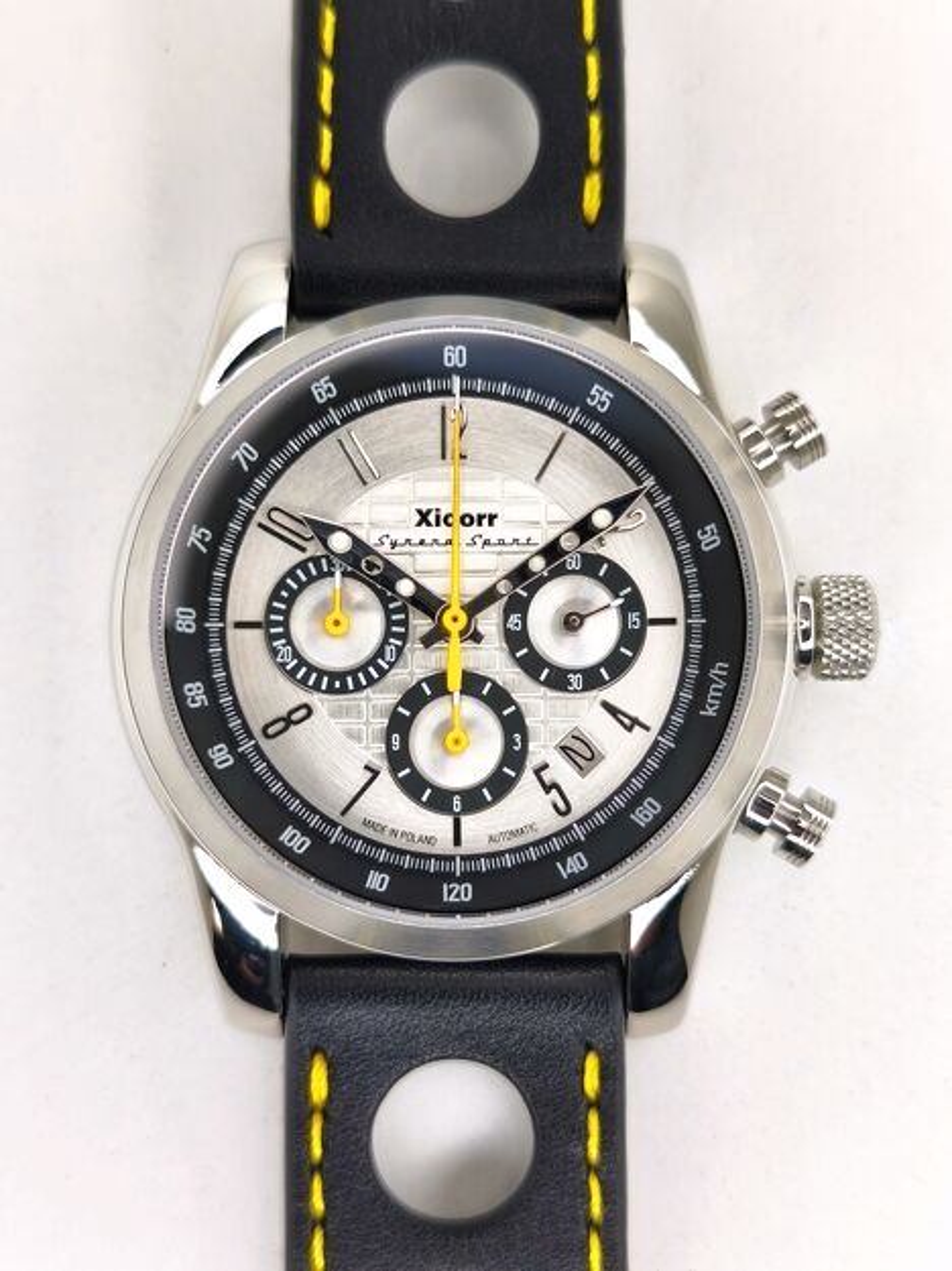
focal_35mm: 51
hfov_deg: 28.5
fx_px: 1872
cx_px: 476
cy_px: 636
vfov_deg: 37.5
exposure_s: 1/100
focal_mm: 6.18
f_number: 1.65
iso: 64
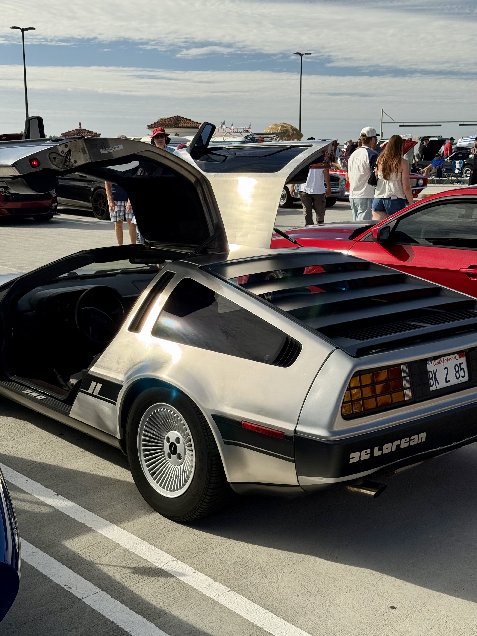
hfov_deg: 30.3
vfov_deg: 39.7
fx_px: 882
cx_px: 238
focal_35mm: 48
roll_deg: +1.0
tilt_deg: -9.7
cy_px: 318
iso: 80
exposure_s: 1/2865
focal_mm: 6.76
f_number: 1.78
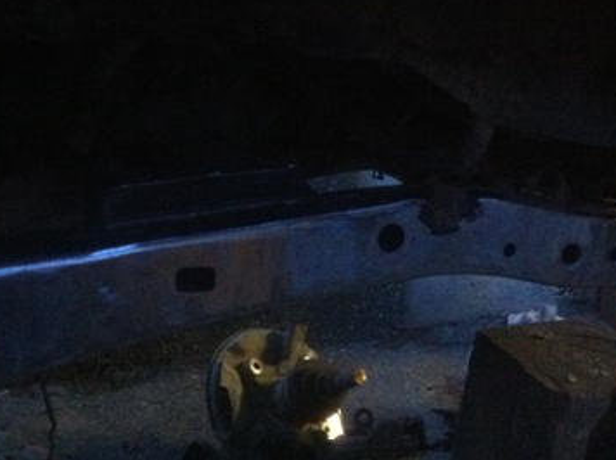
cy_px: 211
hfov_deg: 30.7
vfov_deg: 23.2
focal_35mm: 63
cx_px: 282
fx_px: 1120
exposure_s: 1/15
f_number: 2.8
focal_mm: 3.85
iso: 1000
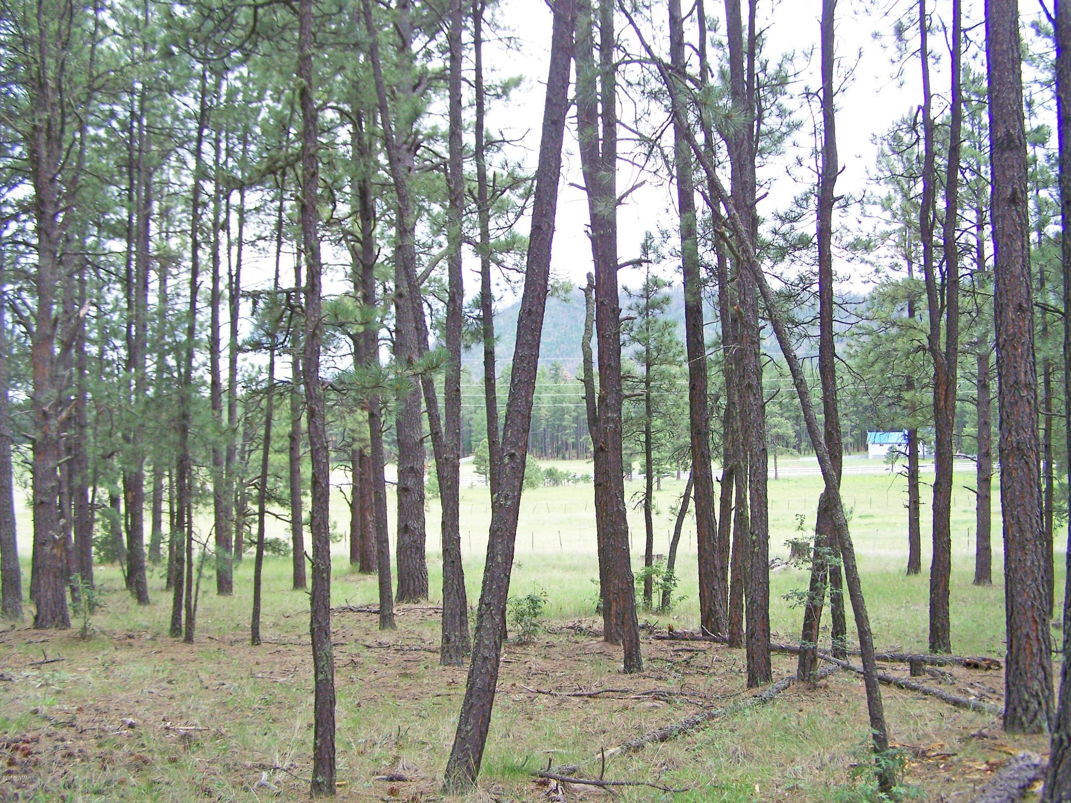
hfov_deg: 49.0
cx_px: 536
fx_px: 1176
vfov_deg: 37.7
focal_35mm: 38
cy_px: 402
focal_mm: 6.3
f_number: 2.8
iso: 64
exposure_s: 1/200
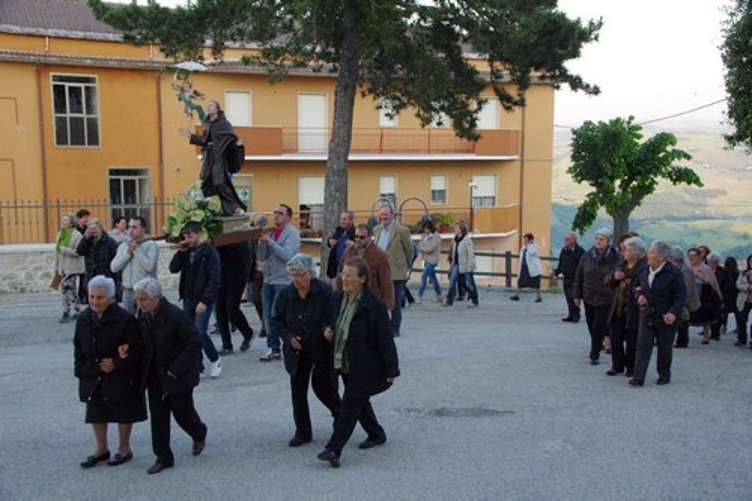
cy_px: 250
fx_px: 961
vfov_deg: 29.2
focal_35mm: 46
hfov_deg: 42.8
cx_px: 376
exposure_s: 1/250
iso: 3200
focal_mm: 31
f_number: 8
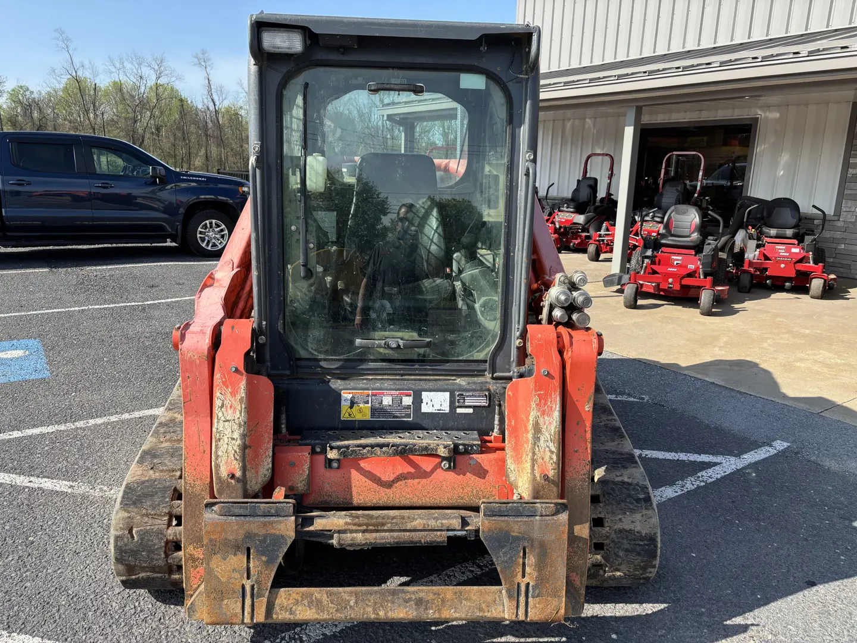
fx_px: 644
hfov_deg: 67.3
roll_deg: -1.7
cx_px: 428
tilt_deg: -13.9
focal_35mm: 26
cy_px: 322
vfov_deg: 53.1
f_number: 1.6
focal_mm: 5.96
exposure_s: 1/1418
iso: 50
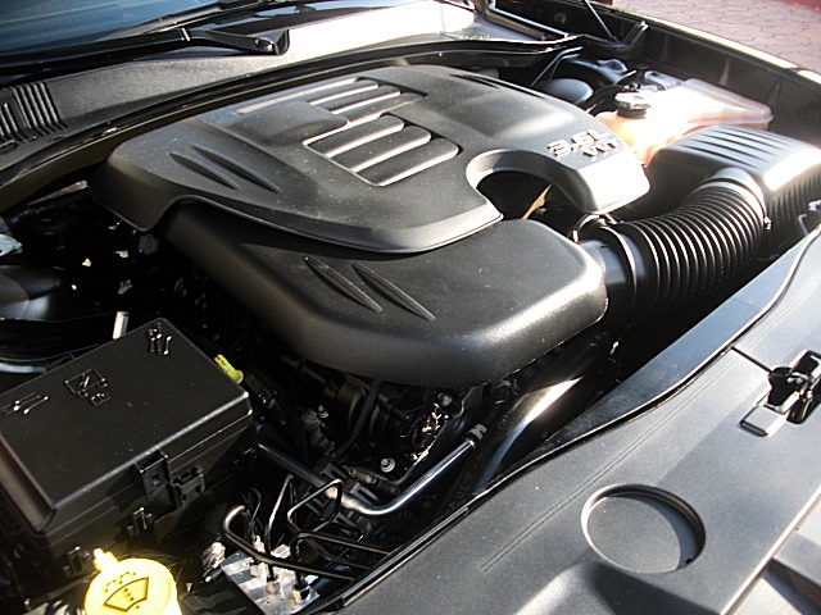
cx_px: 410
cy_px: 308
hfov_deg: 51.4
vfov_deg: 39.7
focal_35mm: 36
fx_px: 854
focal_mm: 6.3
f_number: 2.8
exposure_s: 1/100
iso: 50
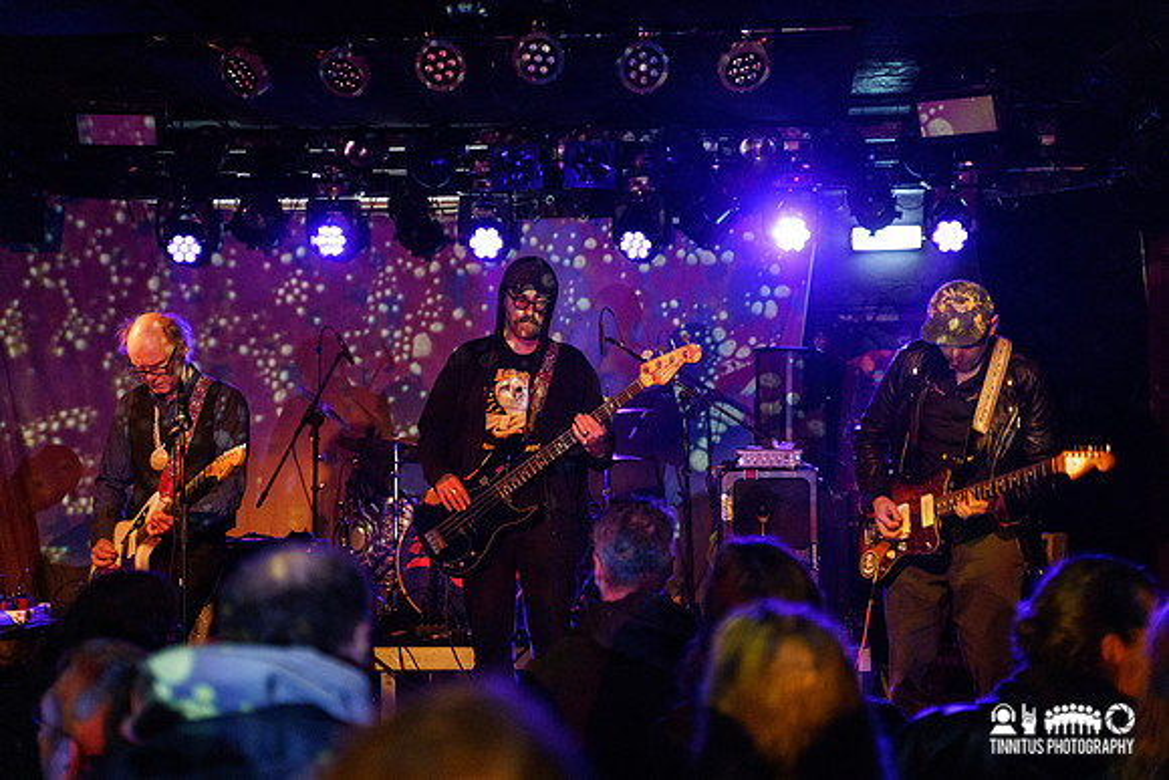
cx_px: 584
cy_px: 390
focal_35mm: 66
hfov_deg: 30.5
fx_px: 2144
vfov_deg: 20.6
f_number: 2.8
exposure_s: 1/125
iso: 6400
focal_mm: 66
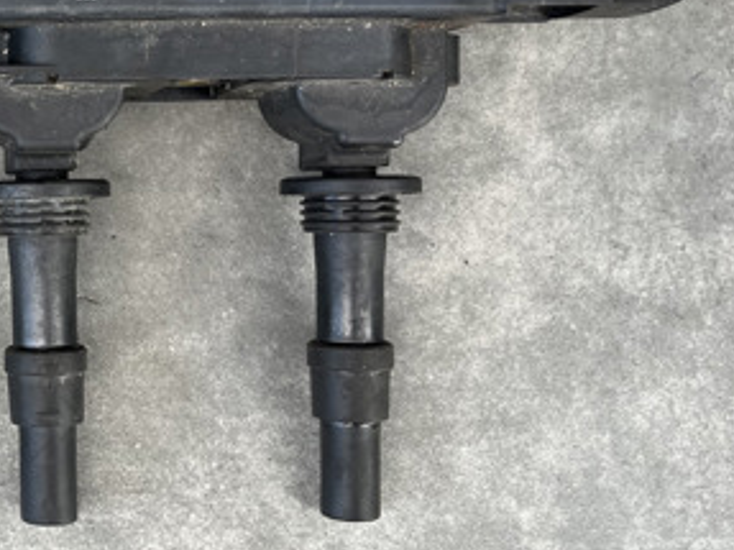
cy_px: 232
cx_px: -46
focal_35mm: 58
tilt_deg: -82.0
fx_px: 1229
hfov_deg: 30.3
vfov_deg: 25.2
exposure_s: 1/122
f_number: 1.6
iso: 32
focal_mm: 5.1
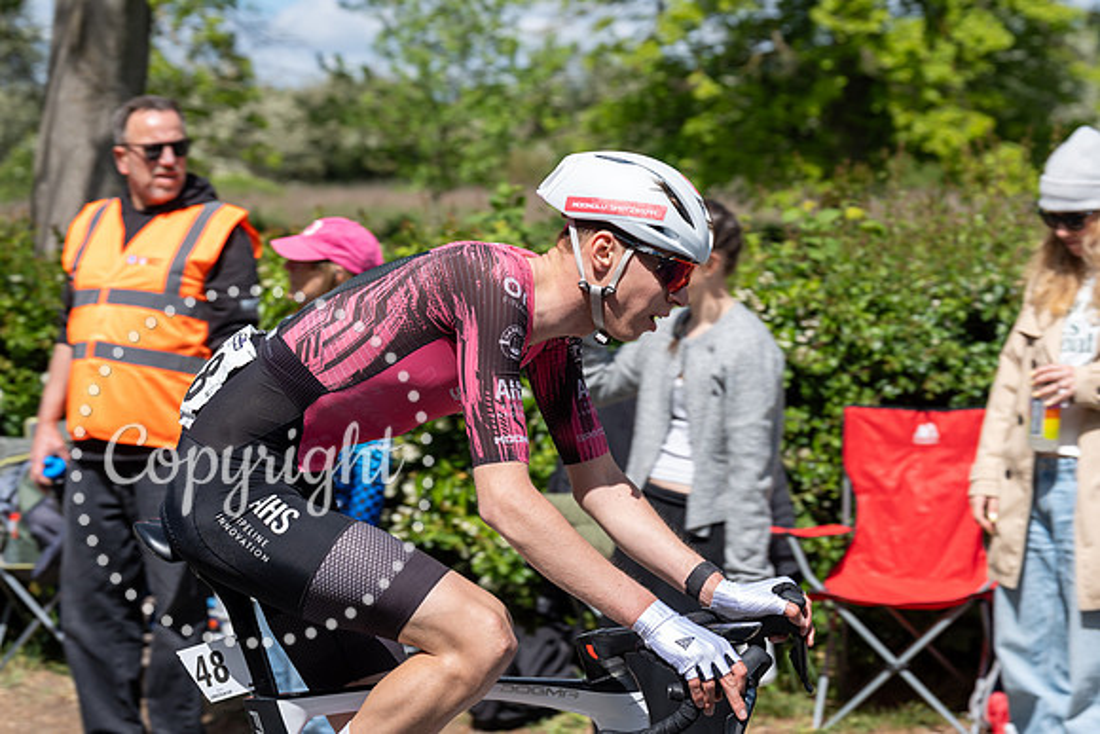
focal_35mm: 94
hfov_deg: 21.7
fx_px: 2873
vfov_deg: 14.6
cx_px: 550
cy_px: 367
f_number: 5.6
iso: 250
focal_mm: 94
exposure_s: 1/1000
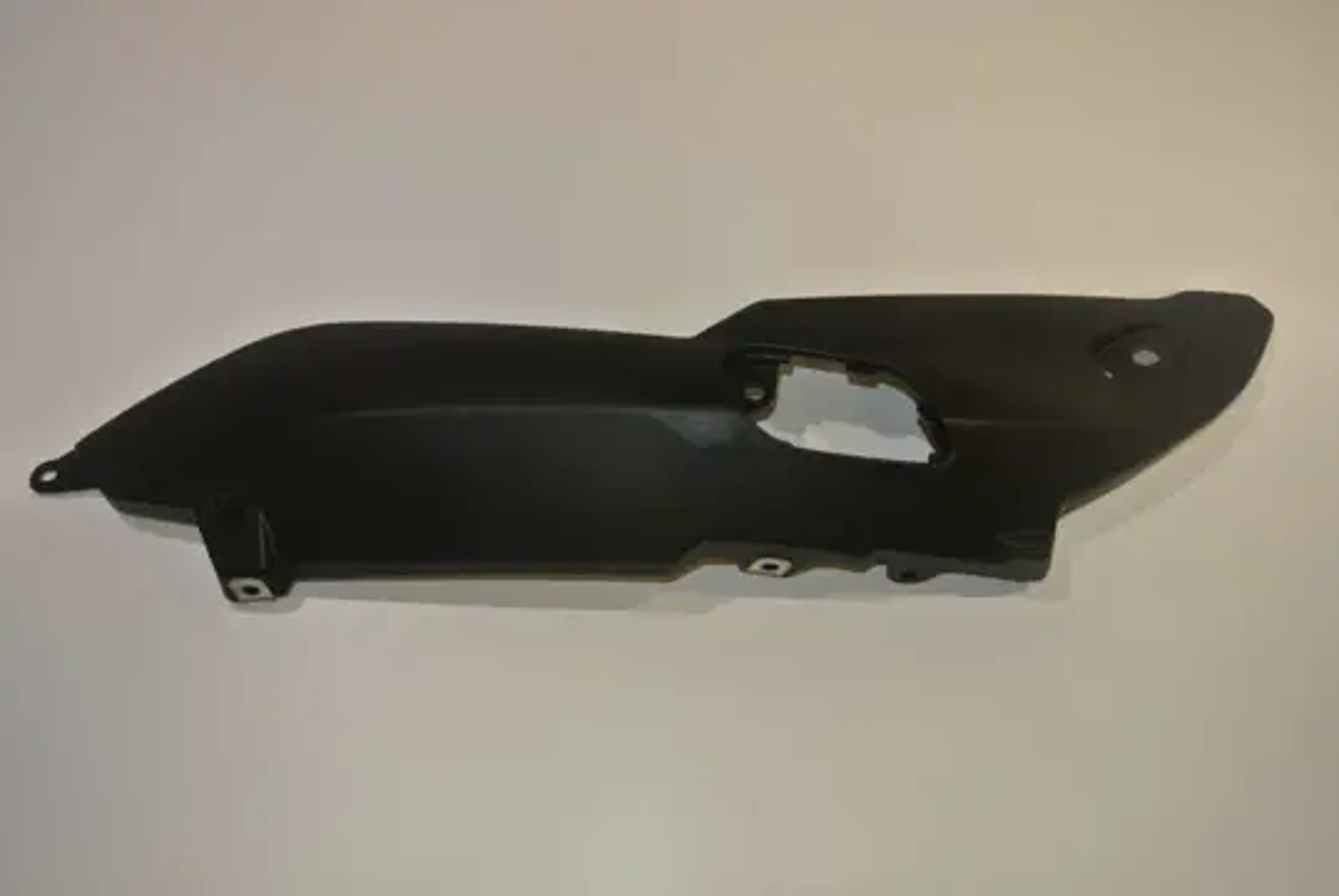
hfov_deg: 55.7
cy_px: 448
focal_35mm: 34
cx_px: 670
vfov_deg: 39.0
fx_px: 1266
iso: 200
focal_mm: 12.7
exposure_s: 1/60
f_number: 3.8
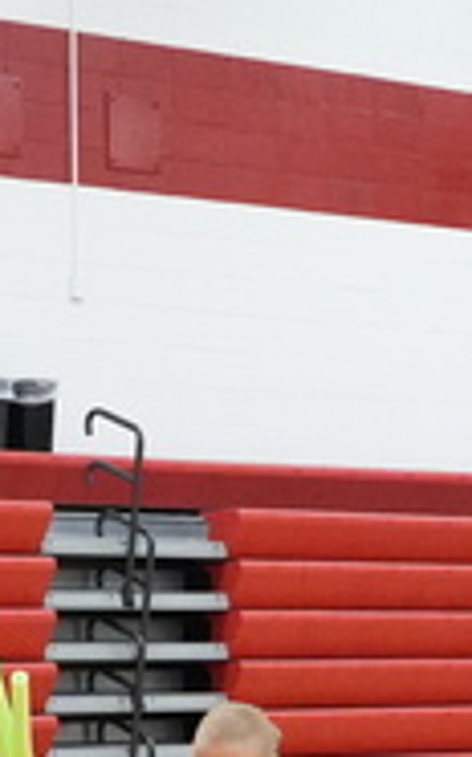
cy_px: 1040
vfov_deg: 11.5
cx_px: 191
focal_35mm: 177
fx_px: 3645
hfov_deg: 7.4
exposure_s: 1/400
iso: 4000
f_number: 4
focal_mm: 21
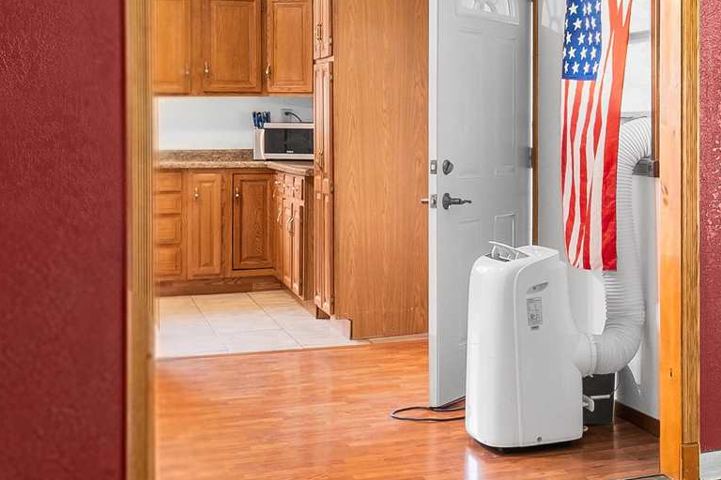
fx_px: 1282
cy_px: 133
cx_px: 865
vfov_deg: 21.1
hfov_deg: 27.6
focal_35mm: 64
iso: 640
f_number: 8
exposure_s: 1/2
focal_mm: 16
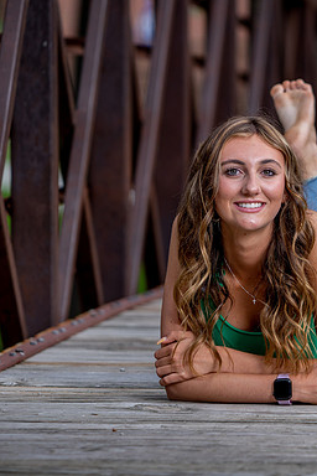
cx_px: 269
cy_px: 237
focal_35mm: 302
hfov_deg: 4.5
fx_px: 3989
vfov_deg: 6.8
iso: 100
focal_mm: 200
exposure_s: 1/200
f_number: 4
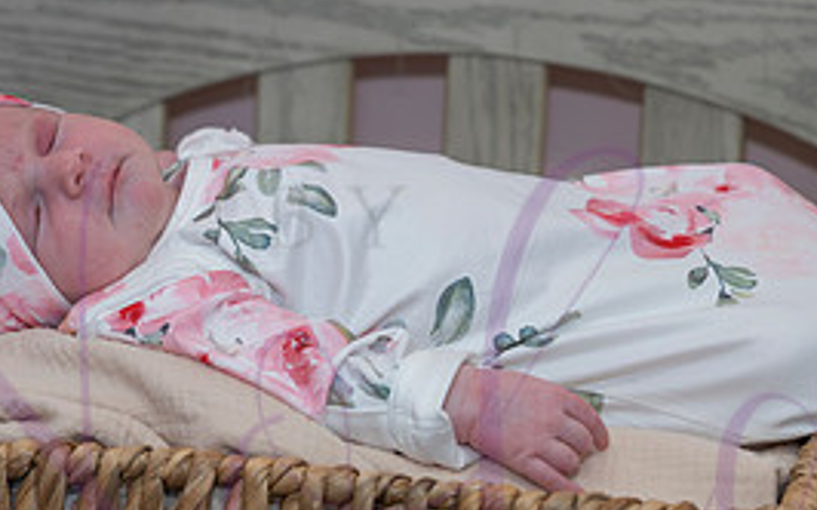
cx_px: 371
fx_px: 2426
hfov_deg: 19.1
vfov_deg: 12.0
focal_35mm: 109
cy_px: 196
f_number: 4
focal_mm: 47
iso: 800
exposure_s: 1/320
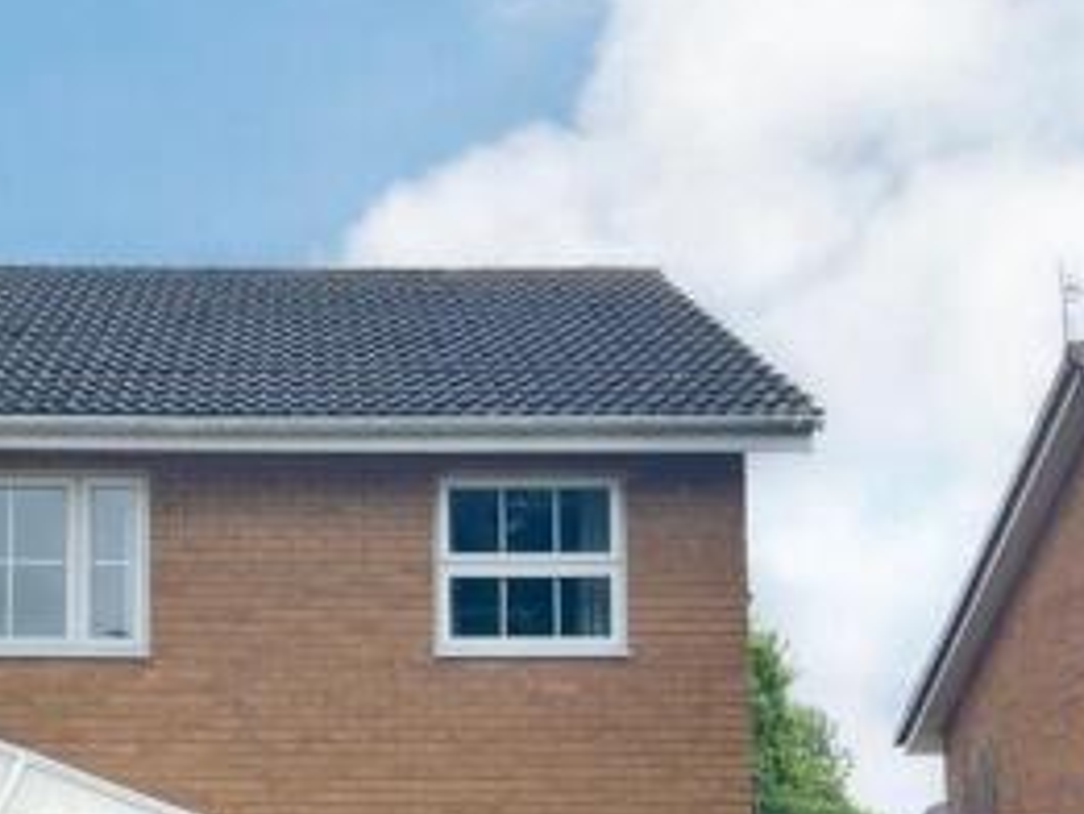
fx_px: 1817
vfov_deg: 24.1
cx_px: 343
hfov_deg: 32.9
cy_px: 816
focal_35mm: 58
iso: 32
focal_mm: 5.1
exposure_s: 1/2786
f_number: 1.6
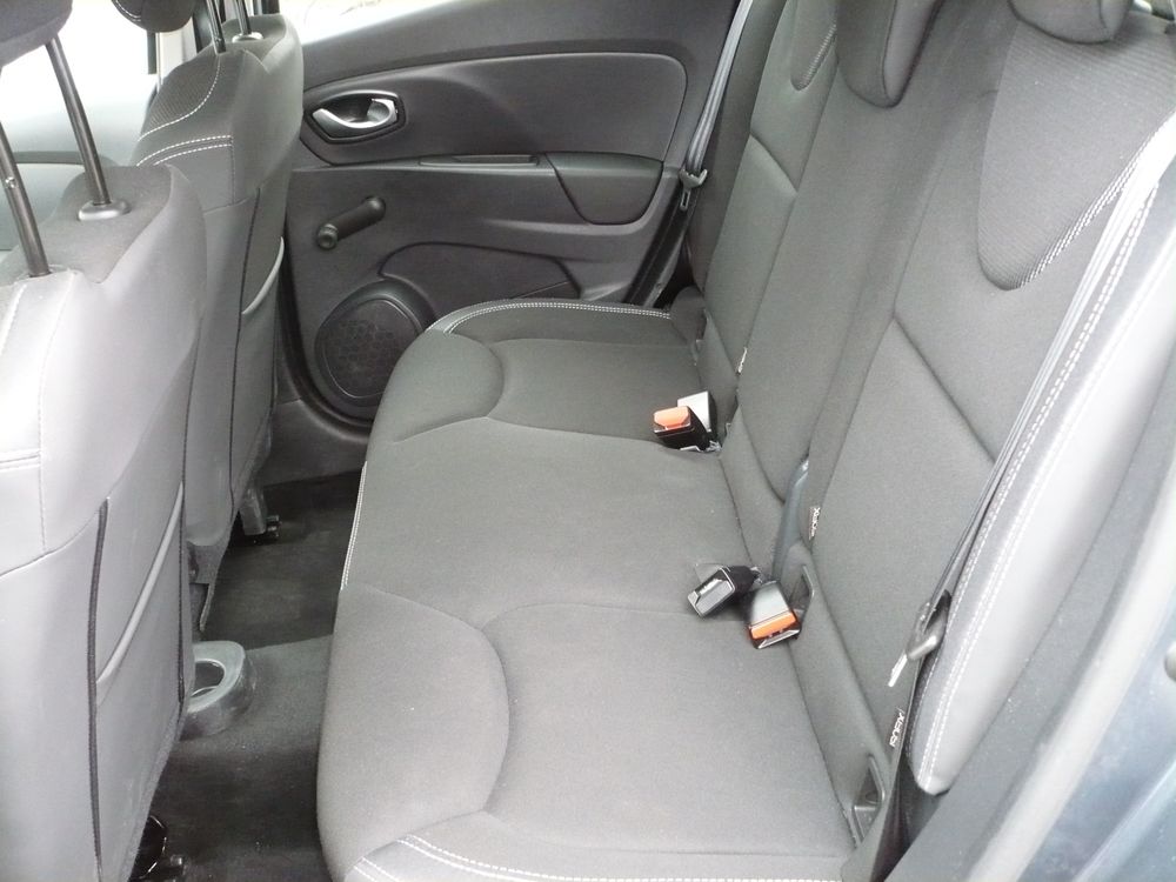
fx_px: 1189
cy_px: 441
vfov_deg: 40.7
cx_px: 588
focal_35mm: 35
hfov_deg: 52.6
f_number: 2.8
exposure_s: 1/30
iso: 500
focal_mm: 5.8
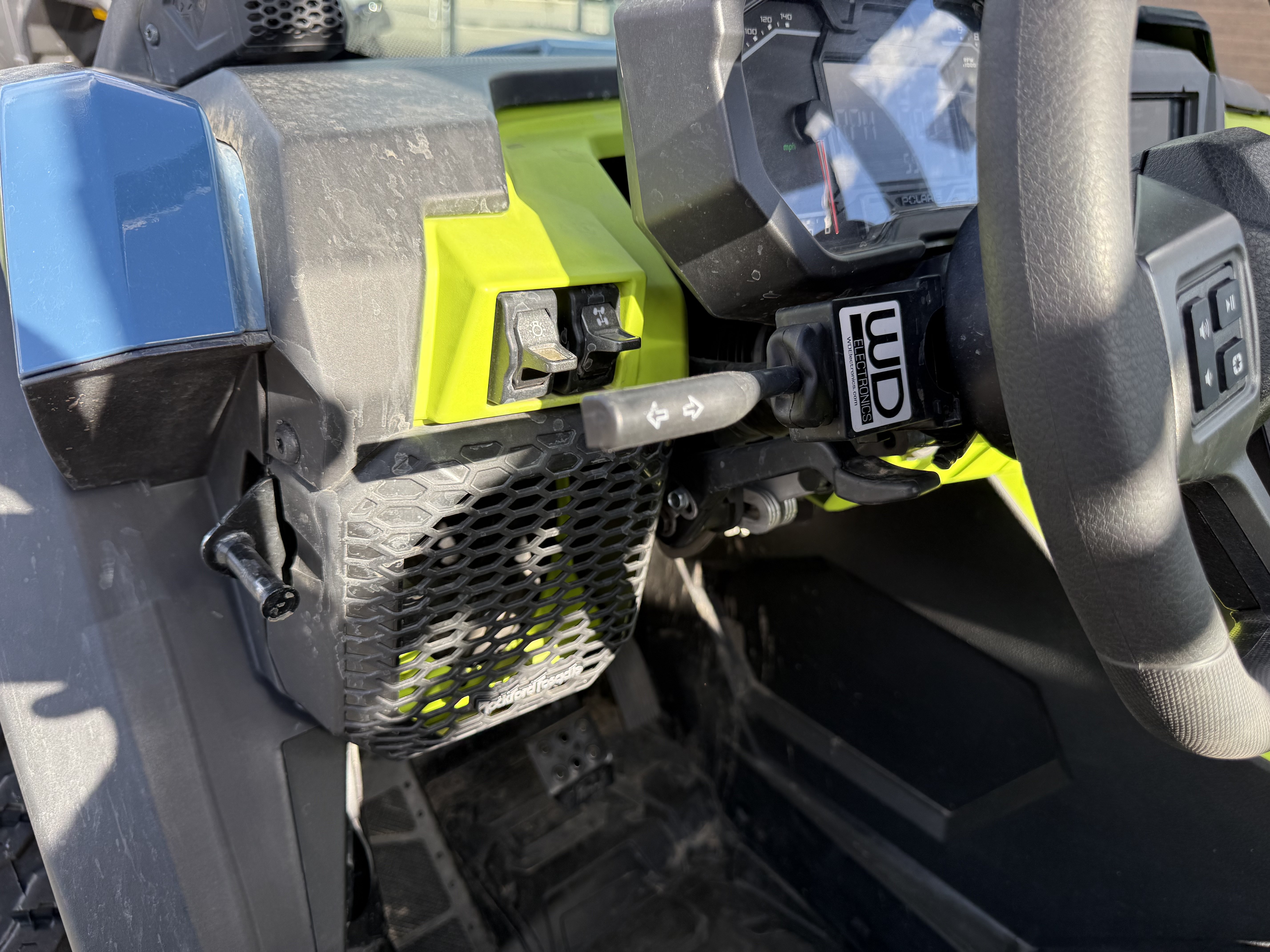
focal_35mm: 24
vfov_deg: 56.8
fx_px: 881
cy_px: 476
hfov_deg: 71.6
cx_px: 635
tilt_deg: -26.6
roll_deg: -3.9
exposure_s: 1/470
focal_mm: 6.76
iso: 80
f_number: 1.78
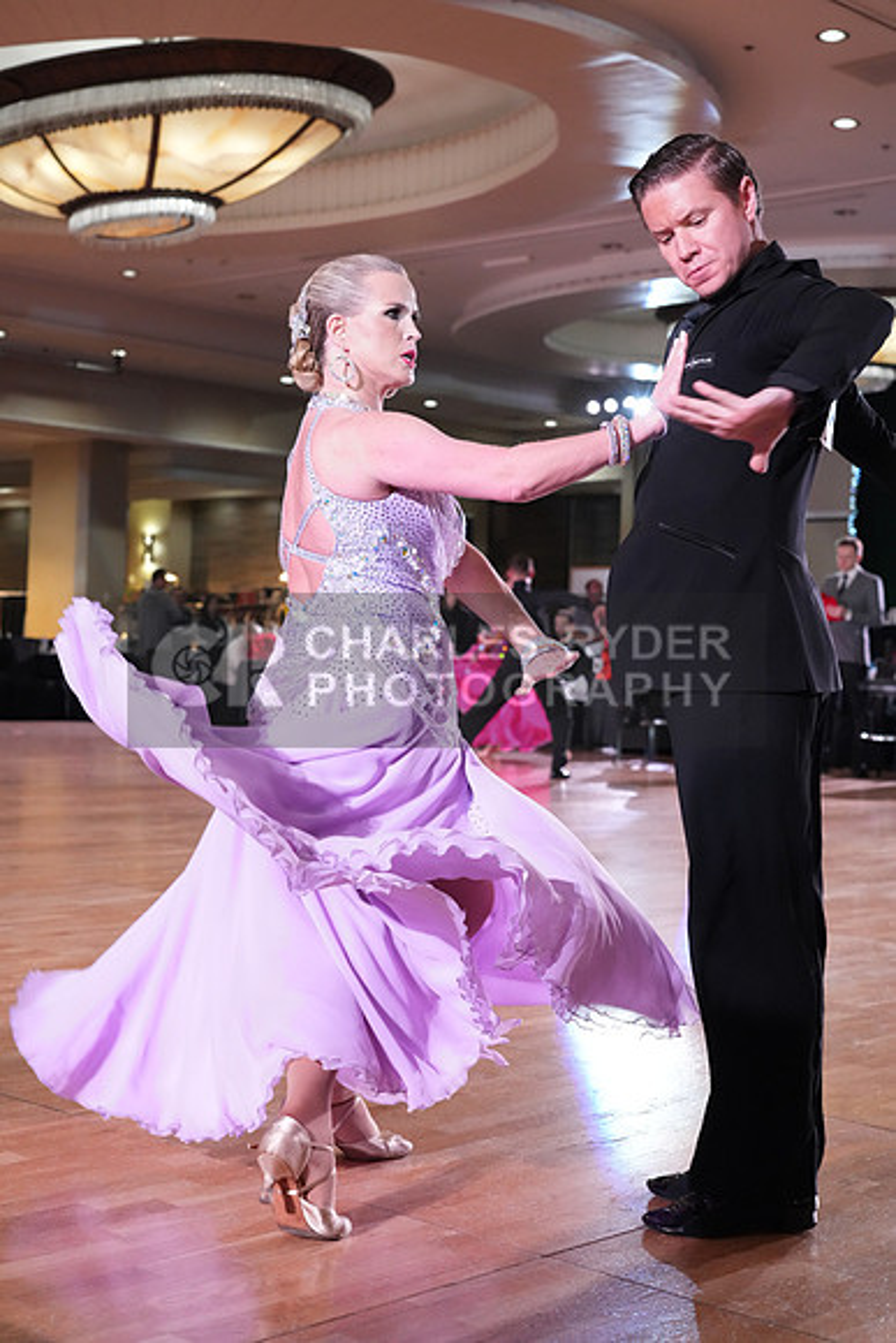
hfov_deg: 26.5
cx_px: 448
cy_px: 672
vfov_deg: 38.9
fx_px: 1903
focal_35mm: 51
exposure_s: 1/320
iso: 5000
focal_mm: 51
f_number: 5
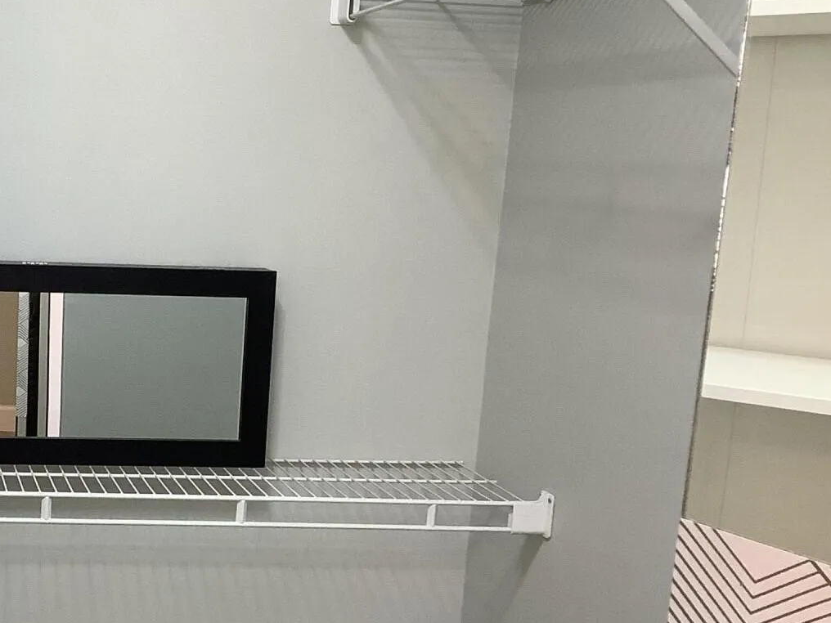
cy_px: 427
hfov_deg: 30.0
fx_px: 1464
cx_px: 46
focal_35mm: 61
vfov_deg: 23.9
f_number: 2.4
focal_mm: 3.3
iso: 160
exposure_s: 1/60
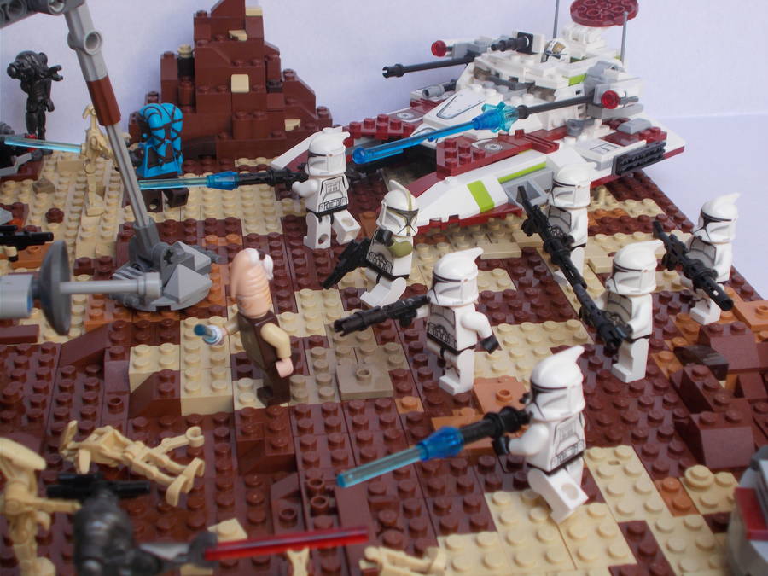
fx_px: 1109
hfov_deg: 38.2
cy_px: 288
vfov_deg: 29.1
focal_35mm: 50
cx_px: 384
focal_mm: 9
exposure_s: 1/60
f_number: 4.5
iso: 80
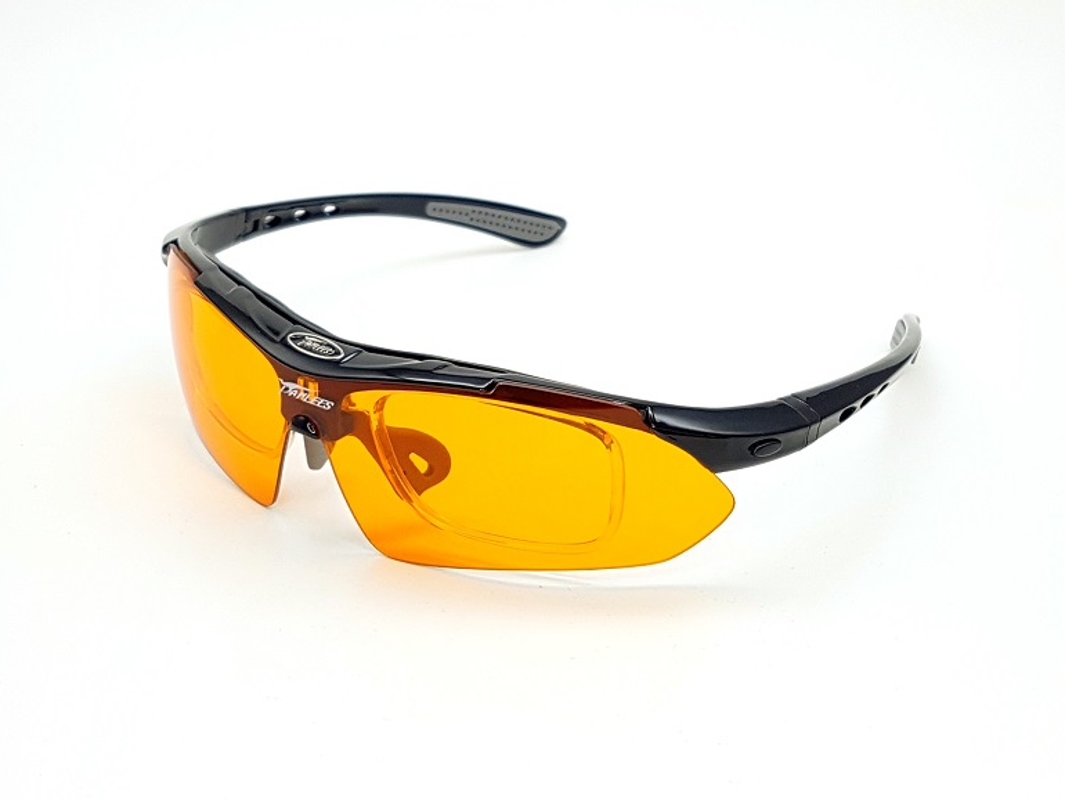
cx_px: 517
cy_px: 397
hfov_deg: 65.3
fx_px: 831
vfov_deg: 51.4
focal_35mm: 27
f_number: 1.7
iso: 50
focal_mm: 4.2
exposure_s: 1/129
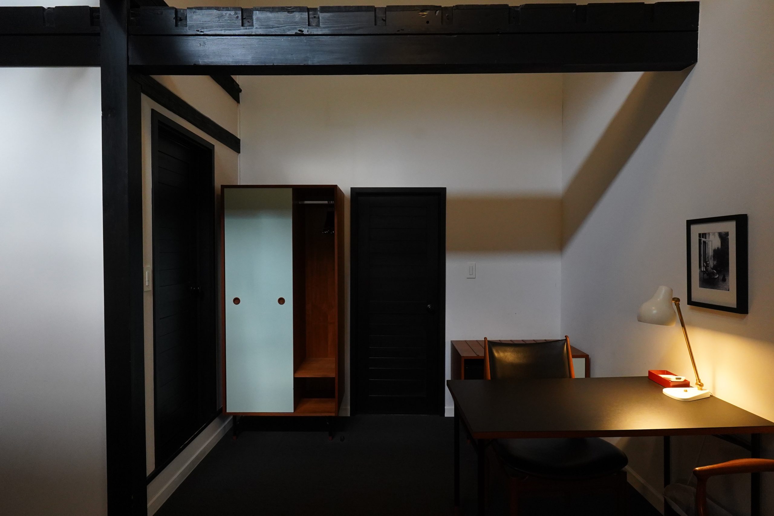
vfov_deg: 59.5
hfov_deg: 81.2
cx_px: 387
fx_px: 451
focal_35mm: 21
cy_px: 258
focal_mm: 14
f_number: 8
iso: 2500
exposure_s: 1/30
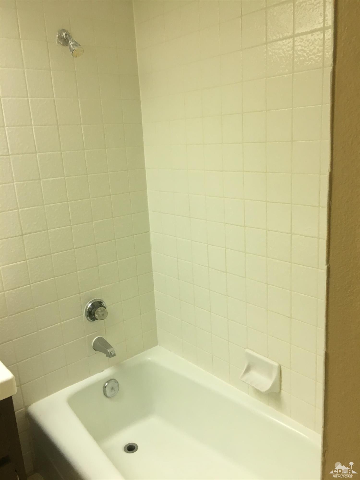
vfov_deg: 61.7
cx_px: 180
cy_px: 240
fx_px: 402
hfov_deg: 48.2
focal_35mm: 29
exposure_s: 1/30
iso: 50
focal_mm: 4.15
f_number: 2.2
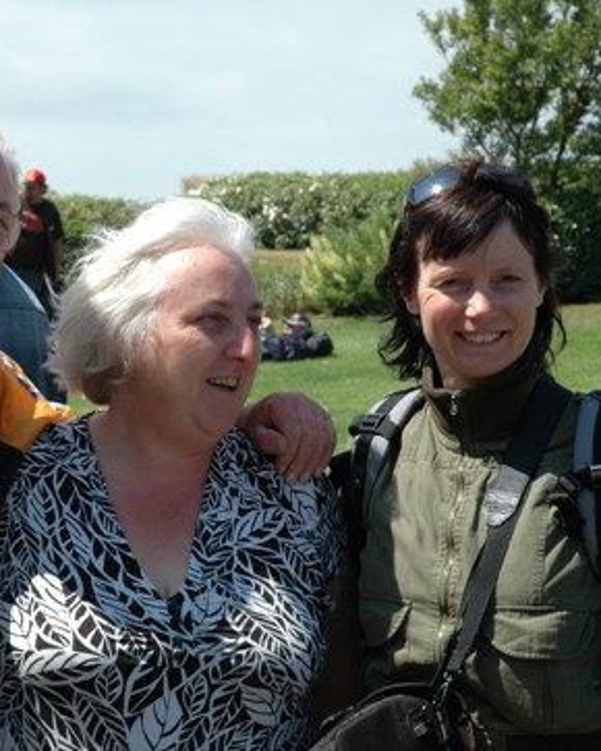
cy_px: 373
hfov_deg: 12.8
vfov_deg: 16.0
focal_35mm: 120
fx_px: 2666
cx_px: 125
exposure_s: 1/320
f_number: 9
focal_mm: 56
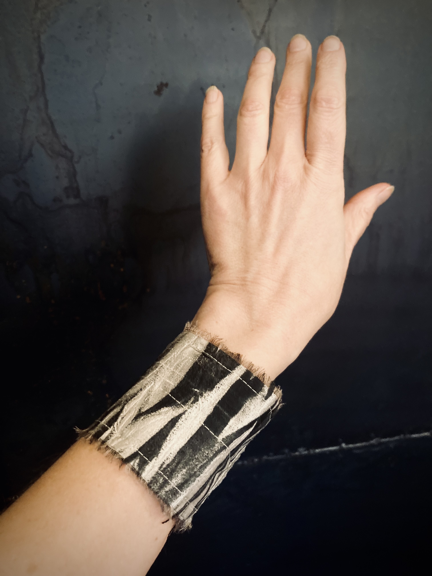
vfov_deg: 63.4
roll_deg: +4.4
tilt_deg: -19.3
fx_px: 466
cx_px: 216
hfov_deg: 49.7
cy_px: 288
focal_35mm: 28
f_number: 1.8
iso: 500
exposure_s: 1/30
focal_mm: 3.99
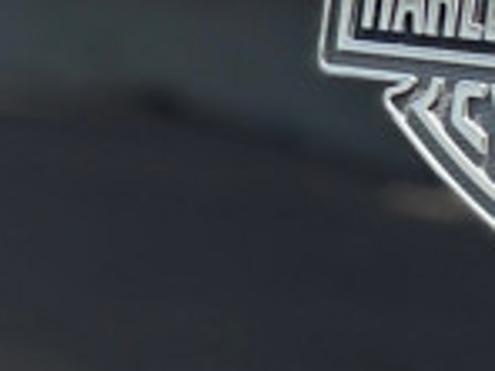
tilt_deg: -16.8
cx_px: 426
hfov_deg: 11.4
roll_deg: -4.0
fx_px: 2474
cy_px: 331
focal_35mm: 173
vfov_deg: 8.6
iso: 100
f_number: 1.78
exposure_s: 1/1106
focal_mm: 6.76
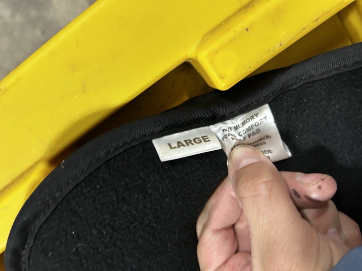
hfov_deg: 67.3
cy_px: 136
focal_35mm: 26
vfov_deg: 53.1
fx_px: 272
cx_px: 181
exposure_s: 1/60
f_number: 1.5
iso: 400
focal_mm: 5.7
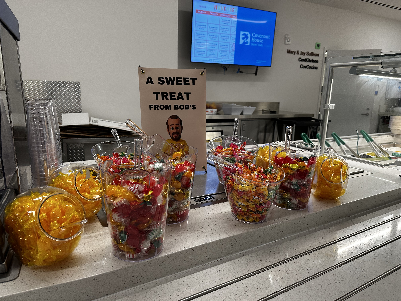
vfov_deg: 56.8
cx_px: 200
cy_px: 150
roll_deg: -0.5
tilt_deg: -13.8
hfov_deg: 71.6
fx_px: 278
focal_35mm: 24
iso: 160
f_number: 1.78
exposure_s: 1/60
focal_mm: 6.86
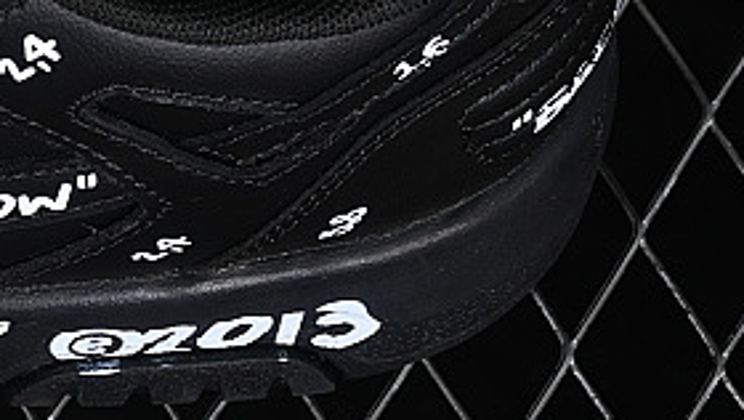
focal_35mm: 303
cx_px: -407
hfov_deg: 7.0
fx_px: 5982
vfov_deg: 4.0
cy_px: -380
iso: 160
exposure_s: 1/60
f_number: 6.3
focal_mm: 50
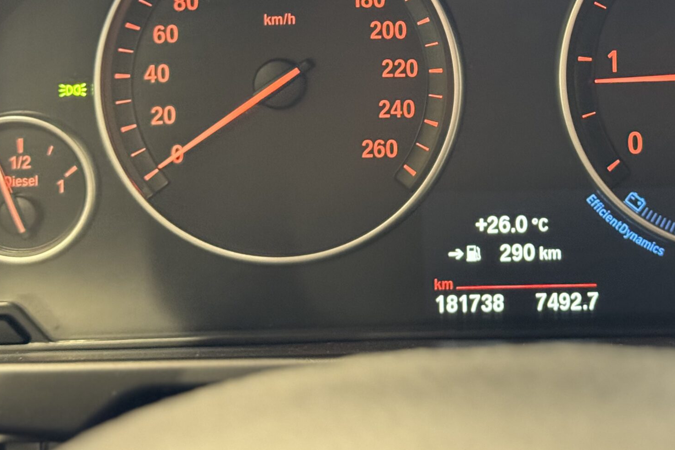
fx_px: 1631
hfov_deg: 23.1
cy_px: 36
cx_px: 524
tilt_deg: -16.6
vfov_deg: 15.5
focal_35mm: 87
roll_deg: +0.9
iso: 500
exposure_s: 1/25
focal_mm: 6.76
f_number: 1.78
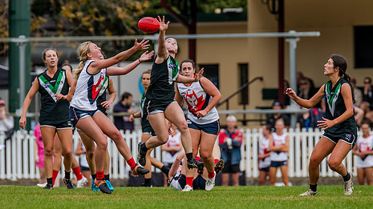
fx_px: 6257
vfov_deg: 1.9
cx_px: 162
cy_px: 57
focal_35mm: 633
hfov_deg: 3.4
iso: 800
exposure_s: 1/1600
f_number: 5.6
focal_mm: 420
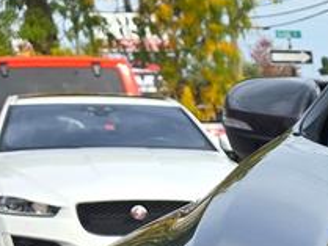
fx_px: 1337
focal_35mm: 141
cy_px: 581
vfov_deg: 9.4
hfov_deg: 11.1
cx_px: 854
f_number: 1.7
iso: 80
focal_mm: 6.3
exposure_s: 1/2410
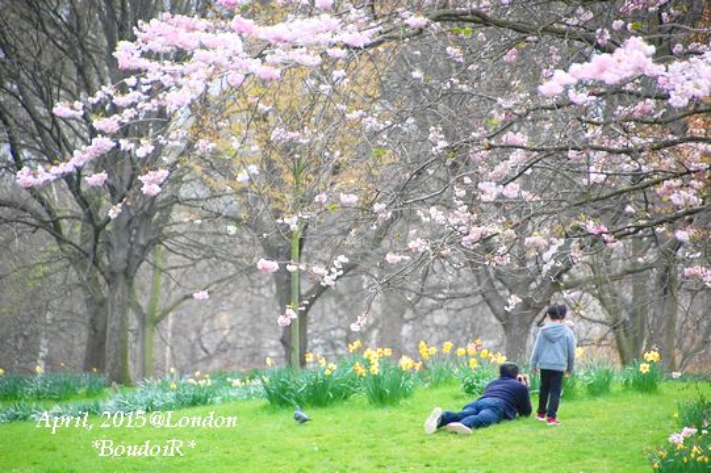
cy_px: 236
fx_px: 5921
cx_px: 356
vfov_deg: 4.6
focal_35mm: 300
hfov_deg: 6.9
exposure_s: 1/60
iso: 400
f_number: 7.1
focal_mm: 200
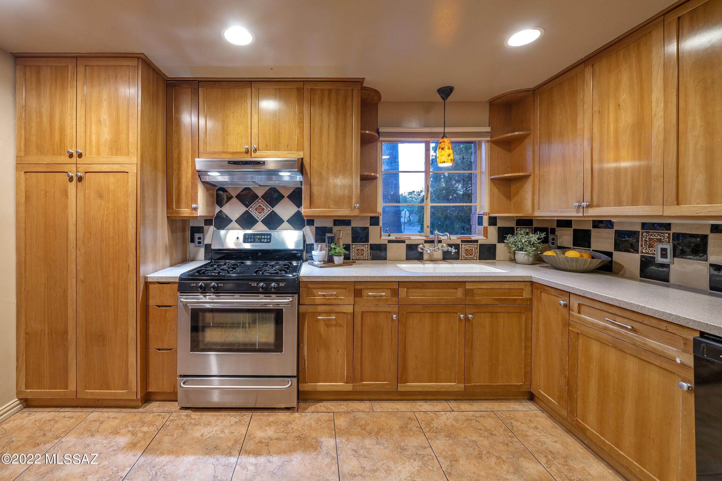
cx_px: 361
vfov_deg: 90.0
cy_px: 240
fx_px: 241
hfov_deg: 112.6
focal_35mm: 12
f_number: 7.1
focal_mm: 12
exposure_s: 1/2
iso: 200
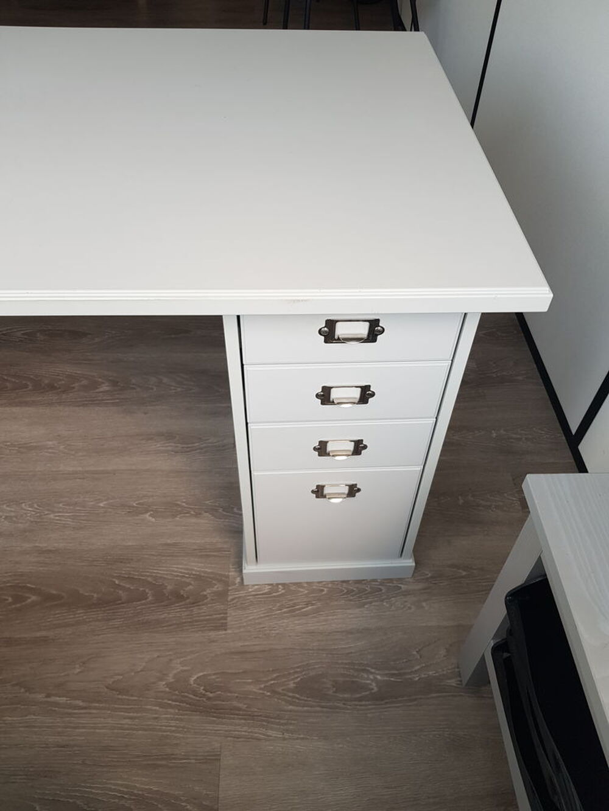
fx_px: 610
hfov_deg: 53.1
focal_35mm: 26
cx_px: 304
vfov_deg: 67.3
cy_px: 406
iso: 50
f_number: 1.7
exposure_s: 1/60
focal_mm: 4.2
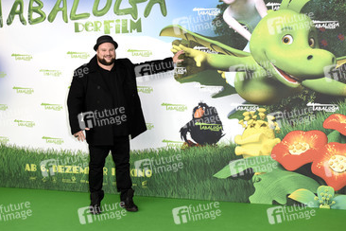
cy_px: 95
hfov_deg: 41.1
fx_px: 461
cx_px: 172
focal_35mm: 48
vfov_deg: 28.0
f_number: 5.6
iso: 500
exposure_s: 1/125
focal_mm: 26
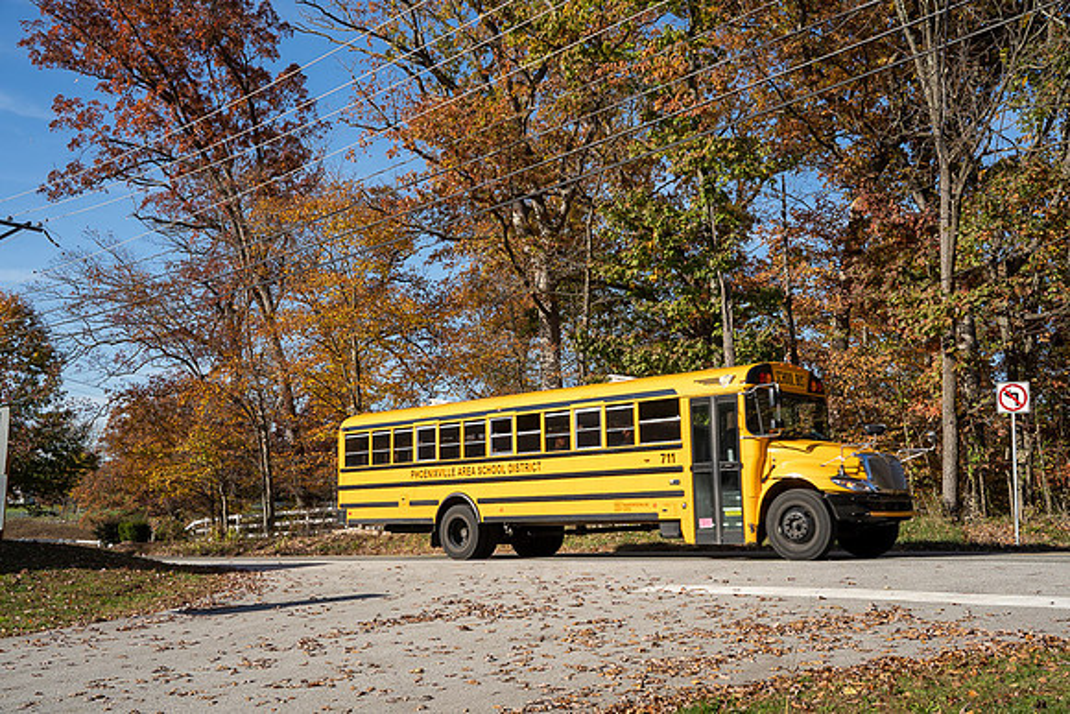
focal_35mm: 35
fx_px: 1040
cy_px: 357
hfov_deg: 54.4
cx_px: 535
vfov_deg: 37.9
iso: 320
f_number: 8
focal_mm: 35
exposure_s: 1/500
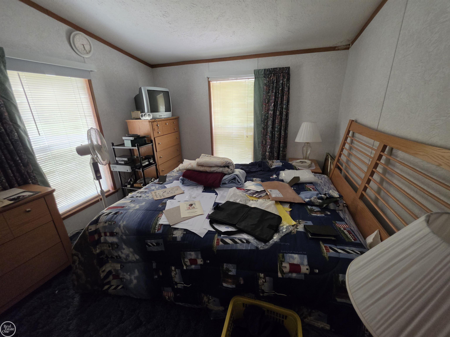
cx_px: 225
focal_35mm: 13
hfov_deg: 106.2
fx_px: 169
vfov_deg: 89.9
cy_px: 168
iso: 320
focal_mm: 2.2
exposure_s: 1/60
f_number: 1.9
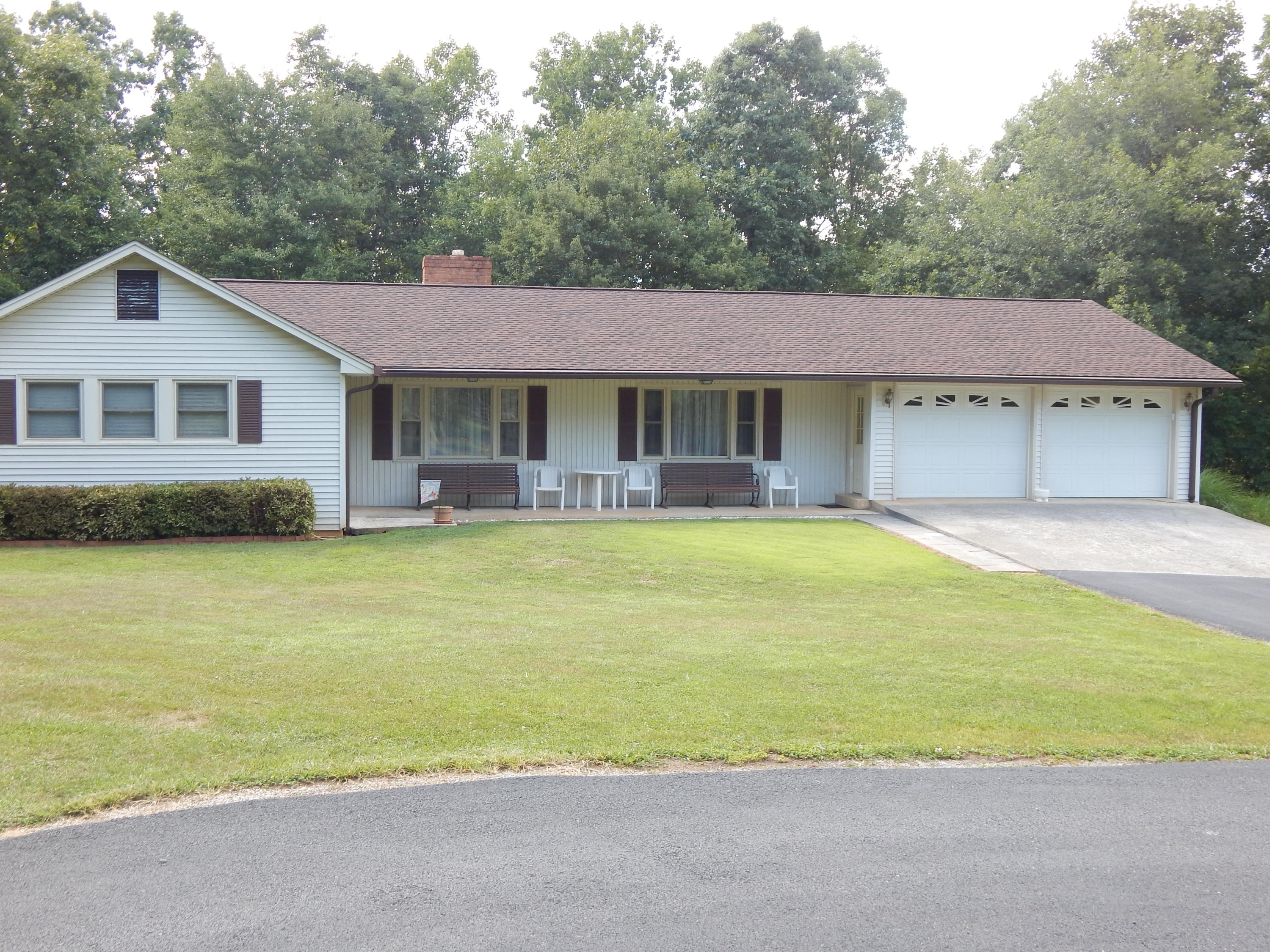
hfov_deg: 49.0
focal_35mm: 38
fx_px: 1394
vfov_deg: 37.7
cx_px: 635
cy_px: 476
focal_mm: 6.8
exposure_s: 1/160
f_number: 3.4
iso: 125
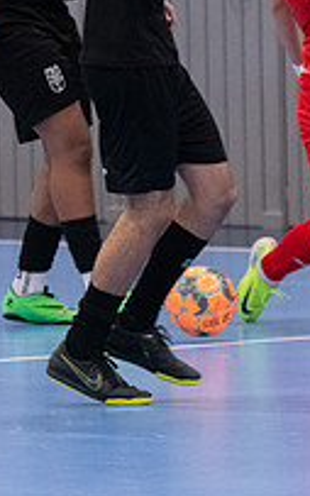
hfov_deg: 1.9
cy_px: 140
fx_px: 9456
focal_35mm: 700
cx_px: 288
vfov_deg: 3.0
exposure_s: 1/640
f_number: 3.2
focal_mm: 160
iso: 5600
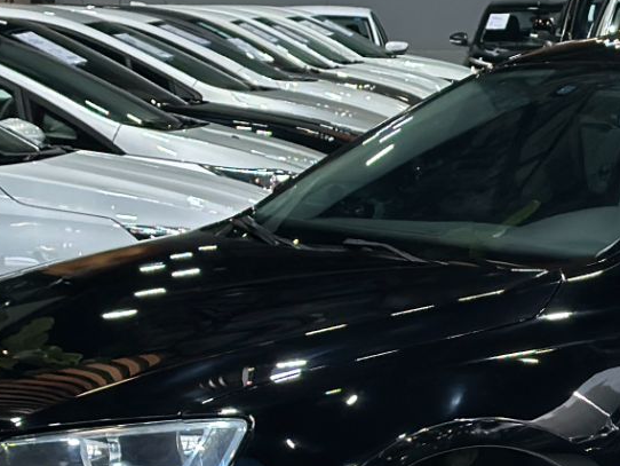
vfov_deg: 8.7
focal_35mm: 170
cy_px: 422
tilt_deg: -8.3
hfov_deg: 11.5
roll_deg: -0.3
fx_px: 3046
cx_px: 678
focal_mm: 6.86
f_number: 1.78
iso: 125
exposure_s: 1/120
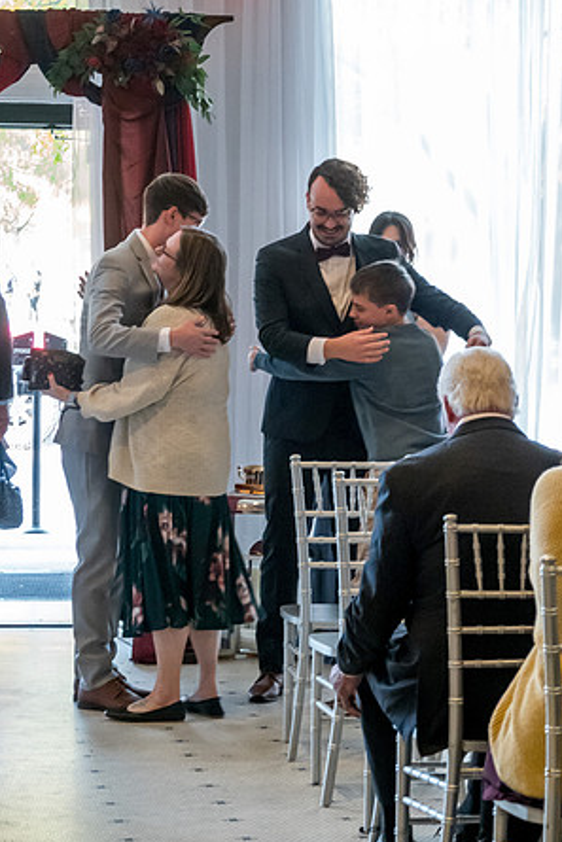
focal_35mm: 98
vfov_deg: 20.8
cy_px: 424
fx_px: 2293
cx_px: 282
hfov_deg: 14.0
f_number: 3.5
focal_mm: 35.68
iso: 2000
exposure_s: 1/100
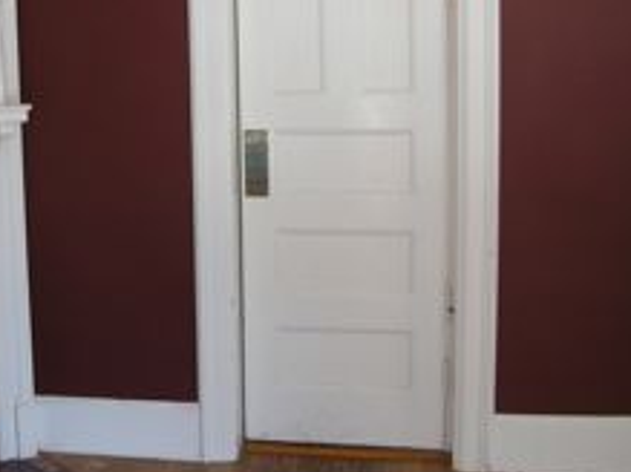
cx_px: 112
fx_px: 1166
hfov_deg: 29.5
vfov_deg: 22.8
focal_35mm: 64
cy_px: 173
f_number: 2.8
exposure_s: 1/31.8
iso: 71
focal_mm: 5.8
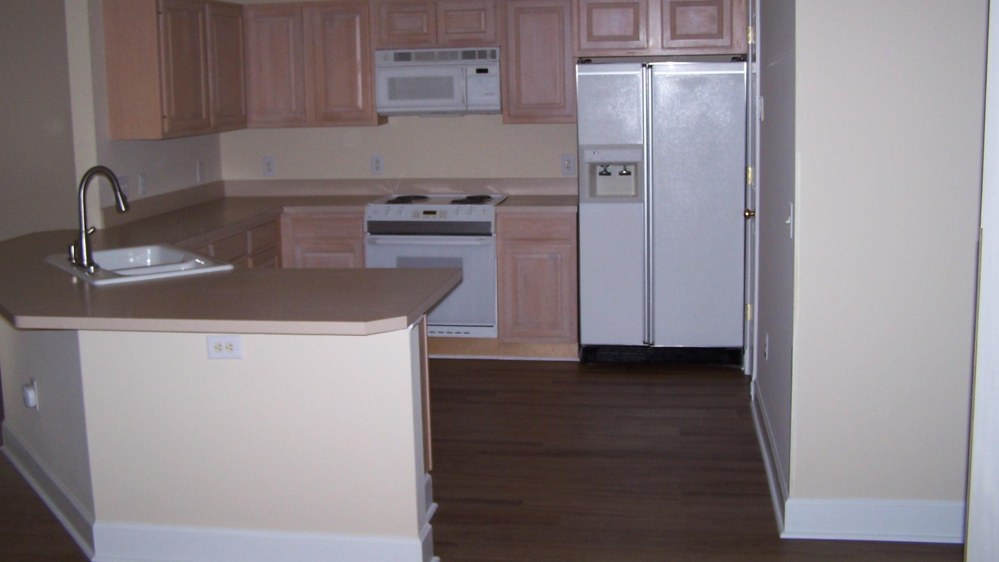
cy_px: 242
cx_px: 494
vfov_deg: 28.3
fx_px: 1112
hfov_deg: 48.4
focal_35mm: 42
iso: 80
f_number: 2.8
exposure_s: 1/60
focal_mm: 6.3
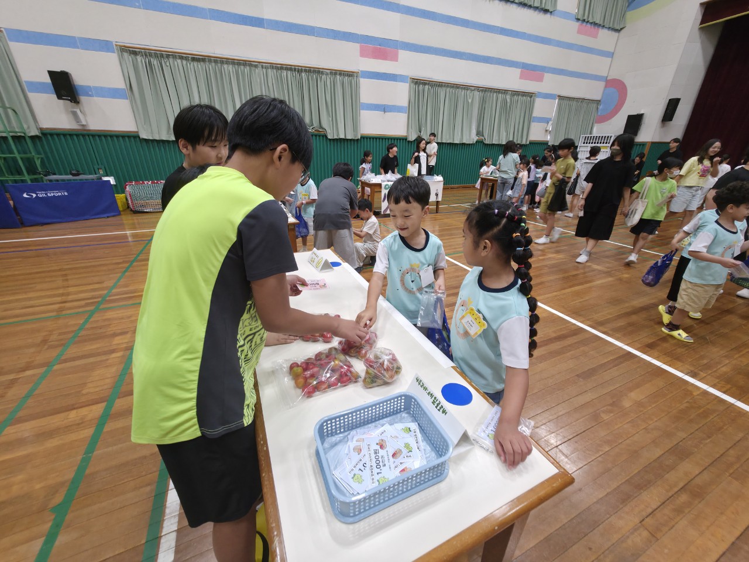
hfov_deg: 106.2
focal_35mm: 13
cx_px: 374
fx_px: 281
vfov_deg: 89.9
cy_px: 281
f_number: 1.9
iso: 80
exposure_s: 1/60
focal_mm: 2.2
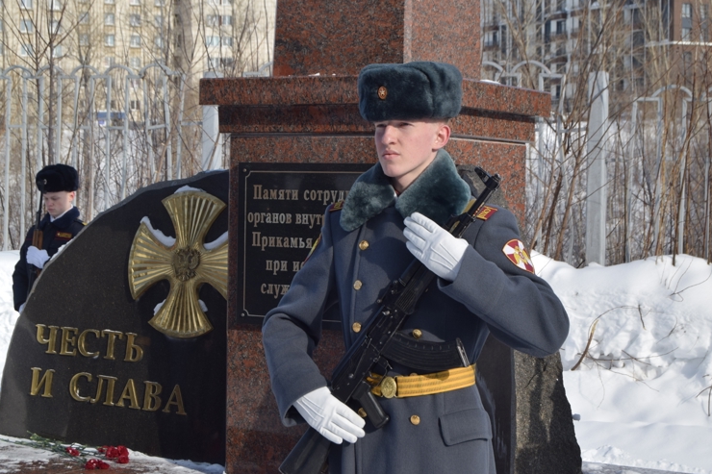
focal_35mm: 76
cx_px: 358
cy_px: 235
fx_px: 1503
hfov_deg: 26.7
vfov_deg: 17.9
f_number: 10
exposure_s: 1/400
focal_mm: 50
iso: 200
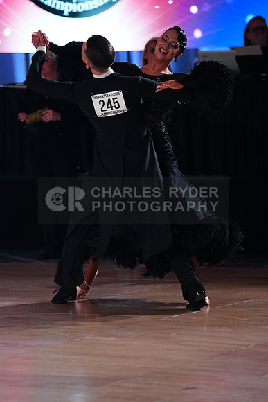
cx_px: 134
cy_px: 201
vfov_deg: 10.3
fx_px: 2232
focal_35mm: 200
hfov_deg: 6.9
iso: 1600
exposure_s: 1/500
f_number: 2.8
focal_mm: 200
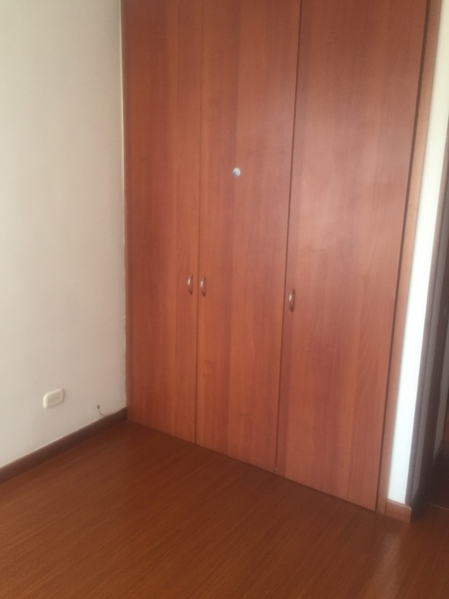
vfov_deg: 61.7
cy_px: 300
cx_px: 224
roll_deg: -1.9
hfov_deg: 48.2
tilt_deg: -12.4
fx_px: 502
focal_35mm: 29
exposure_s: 1/30
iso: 160
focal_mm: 4.15
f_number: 2.2
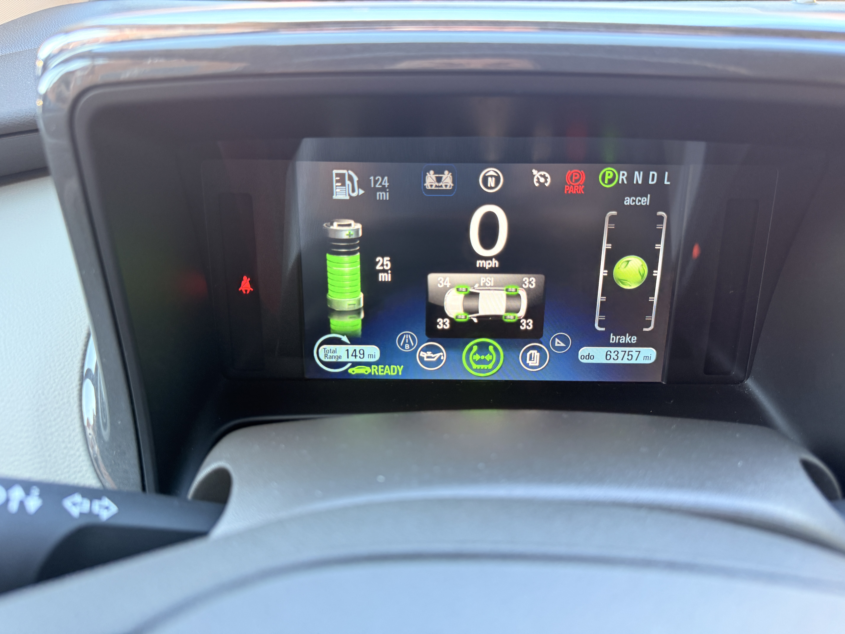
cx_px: 422
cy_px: 317
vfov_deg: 56.8
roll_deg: -1.4
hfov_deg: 71.6
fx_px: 586
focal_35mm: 24
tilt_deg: -25.9
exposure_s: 1/62
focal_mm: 6.76
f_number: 1.78
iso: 250
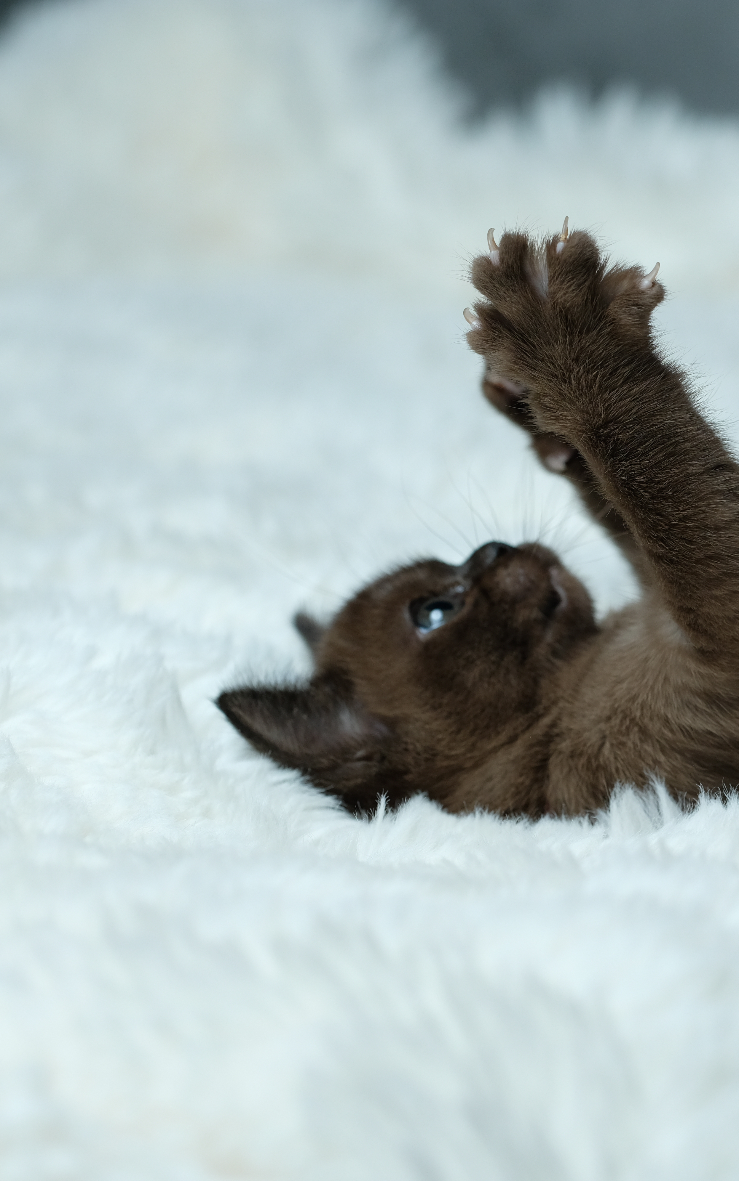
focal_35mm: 207
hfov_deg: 6.3
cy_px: 590
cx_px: 783
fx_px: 6669
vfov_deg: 10.1
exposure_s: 1/250
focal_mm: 90
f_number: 4
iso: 800
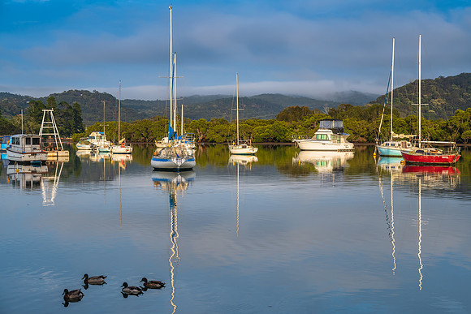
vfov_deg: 18.9
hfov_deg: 28.0
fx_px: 944
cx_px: 241
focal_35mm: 72
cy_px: 155
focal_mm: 70
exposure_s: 1/320
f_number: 8
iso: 200
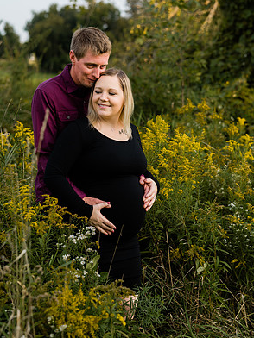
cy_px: 147
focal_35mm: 64
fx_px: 626
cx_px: 128
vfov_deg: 30.2
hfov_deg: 22.9
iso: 200
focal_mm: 58
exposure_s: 1/640
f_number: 2.8
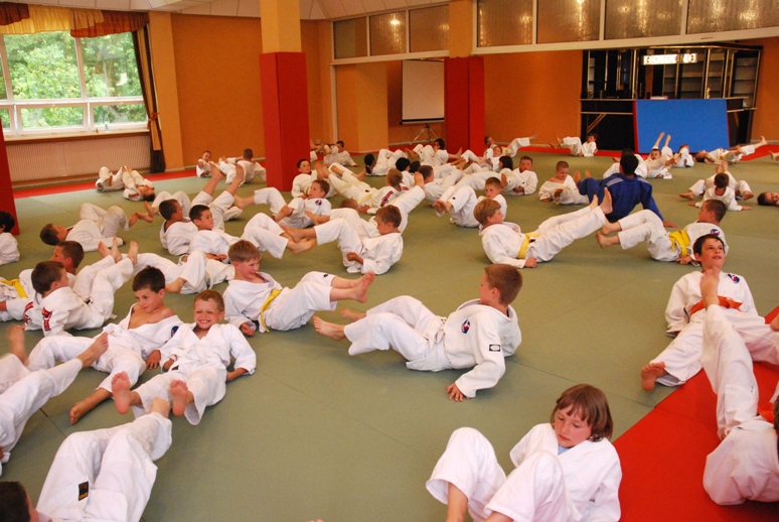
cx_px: 390
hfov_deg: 67.3
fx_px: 585
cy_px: 261
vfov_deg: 48.0
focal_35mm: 27
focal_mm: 18
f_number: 4
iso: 1600
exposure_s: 1/60
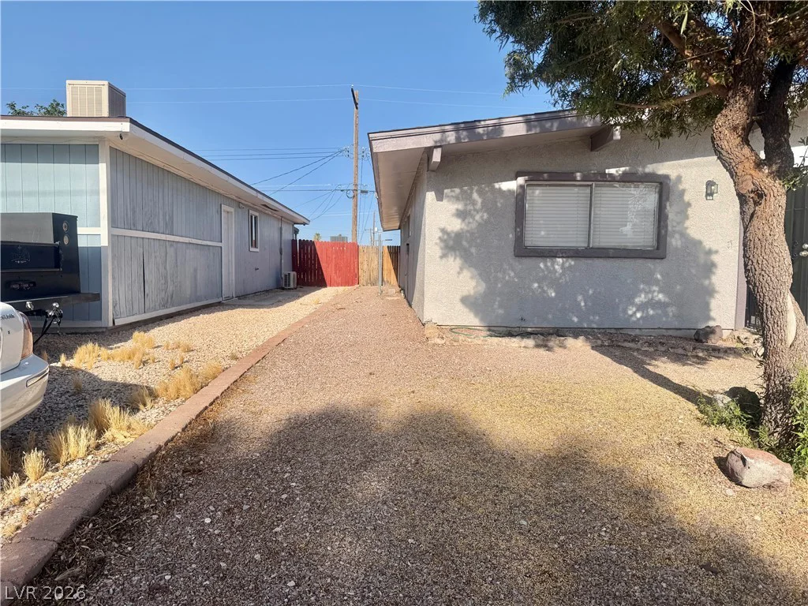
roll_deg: -1.0
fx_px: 560
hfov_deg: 71.6
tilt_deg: -3.5
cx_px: 404
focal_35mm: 24
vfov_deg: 56.8
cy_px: 303
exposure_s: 1/5319
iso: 80
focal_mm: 6.76
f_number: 1.78
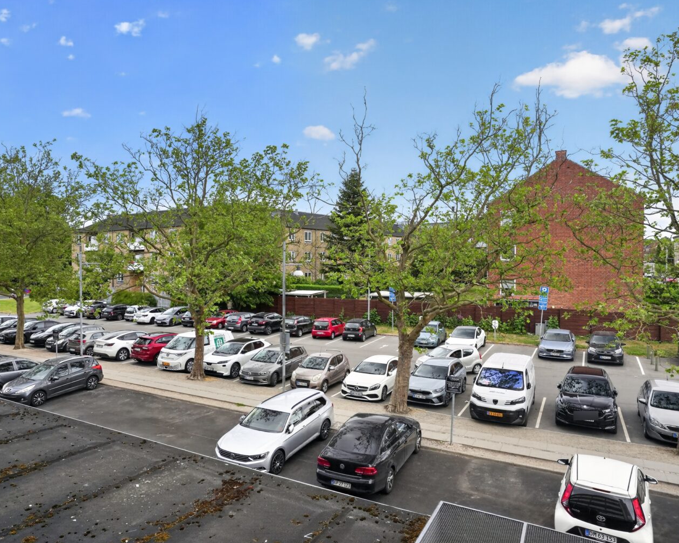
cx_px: 302
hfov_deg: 70.1
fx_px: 482
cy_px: 269
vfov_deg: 58.8
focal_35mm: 24
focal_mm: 21
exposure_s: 1/250
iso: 400
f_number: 8
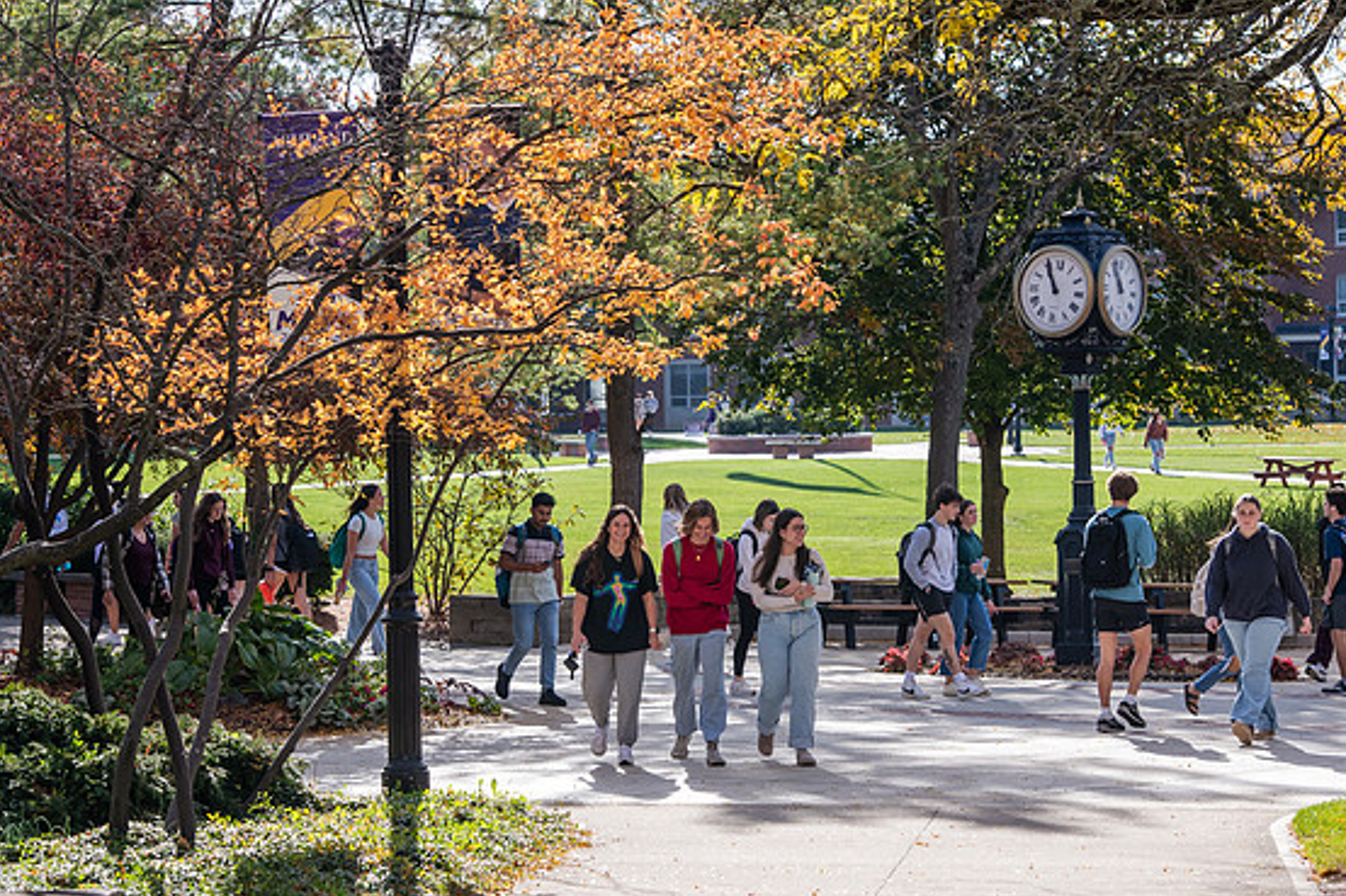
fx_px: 4111
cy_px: 443
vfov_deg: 12.4
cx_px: 690
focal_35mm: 110
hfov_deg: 18.6
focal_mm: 105
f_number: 8
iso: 320
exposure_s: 1/400
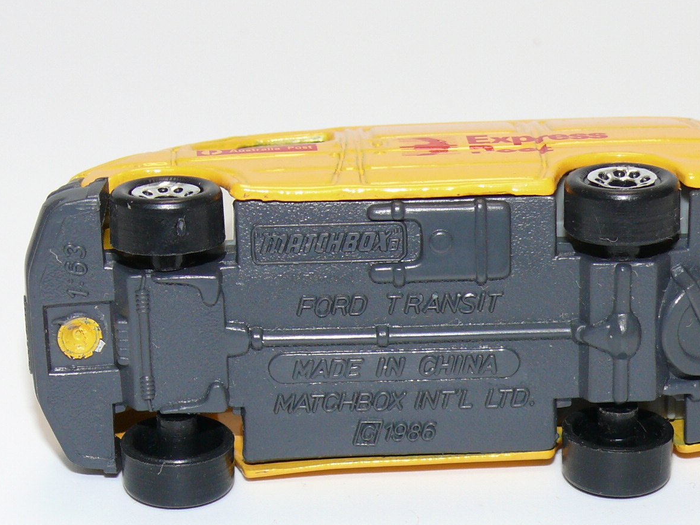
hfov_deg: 15.2
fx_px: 2629
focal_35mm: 130
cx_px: 400
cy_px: 270
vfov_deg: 11.4
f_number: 4
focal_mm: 12.9
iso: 100
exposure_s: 1/30
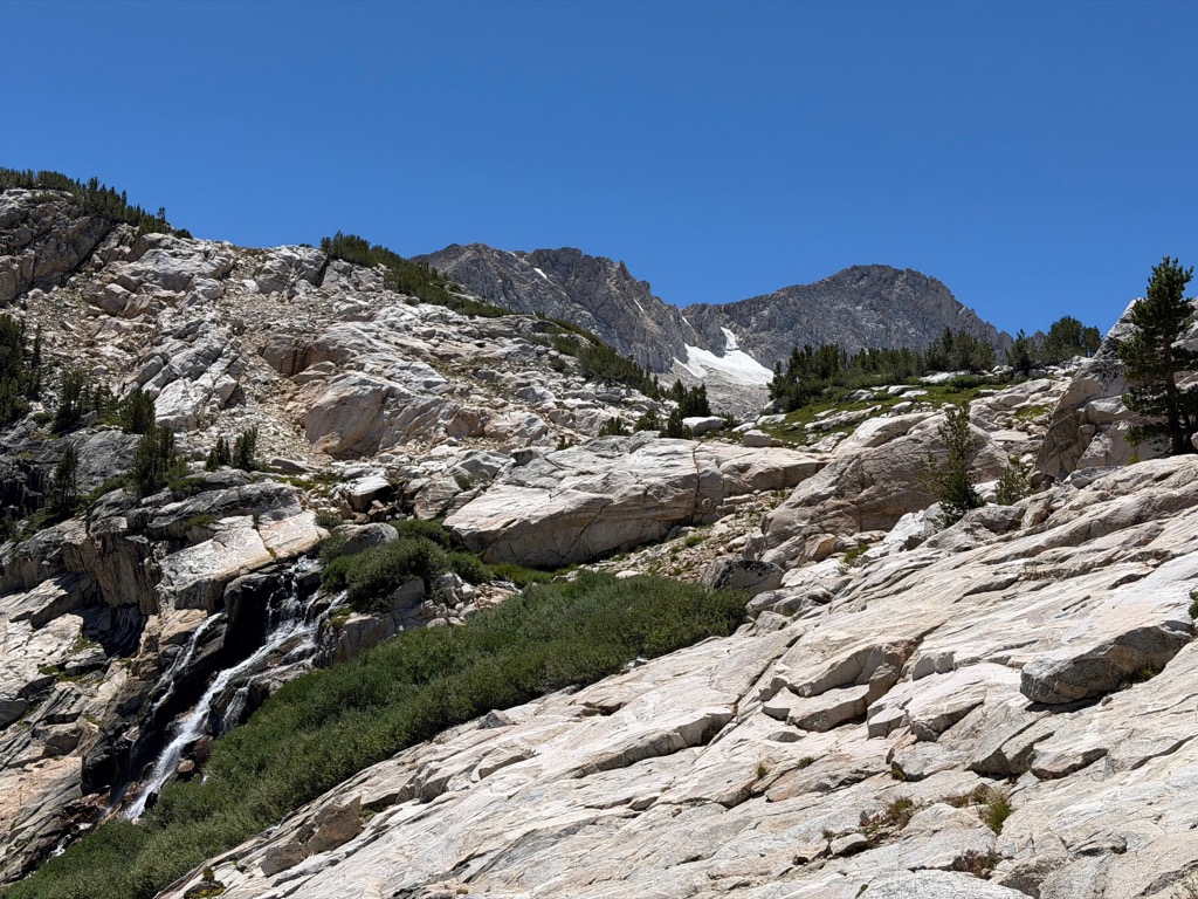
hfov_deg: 39.7
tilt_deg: +8.1
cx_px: 599
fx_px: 1661
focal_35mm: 48
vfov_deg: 30.3
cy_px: 450
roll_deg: -1.0
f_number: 1.78
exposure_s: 1/6536
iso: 64
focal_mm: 6.76
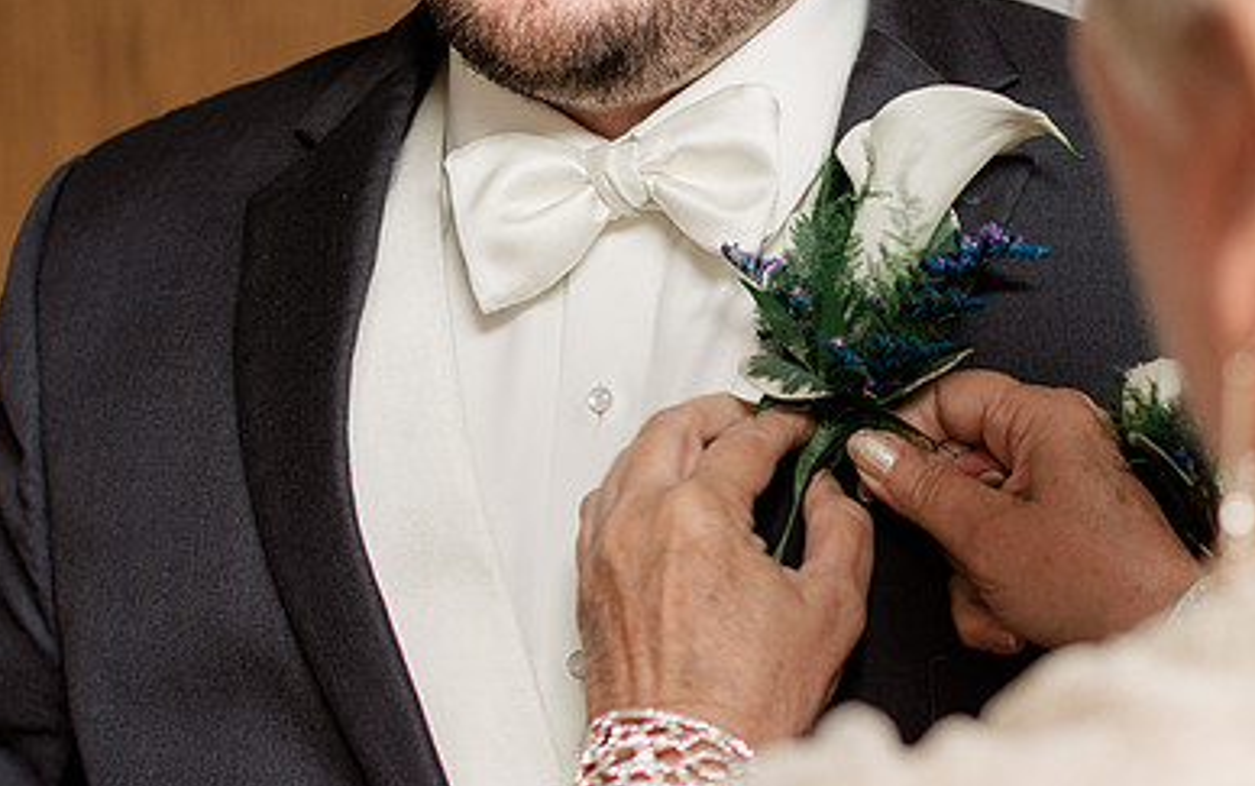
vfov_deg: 16.3
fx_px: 2738
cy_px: 199
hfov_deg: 25.6
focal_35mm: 80
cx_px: 906
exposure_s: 1/125
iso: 200
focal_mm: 35
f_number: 2.8
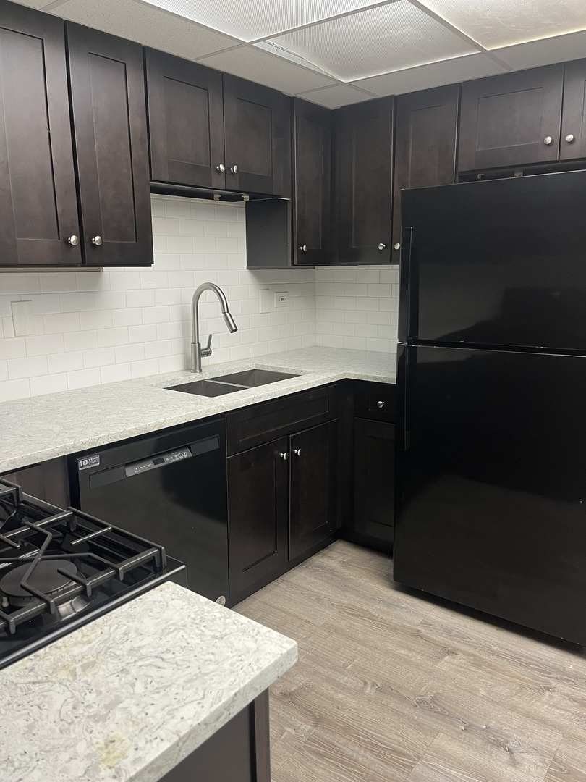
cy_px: 391
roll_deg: +0.2
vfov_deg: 67.3
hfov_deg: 53.1
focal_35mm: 26
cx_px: 293
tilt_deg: -11.5
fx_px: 587
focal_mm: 5.1
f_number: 1.6
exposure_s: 1/60
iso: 160
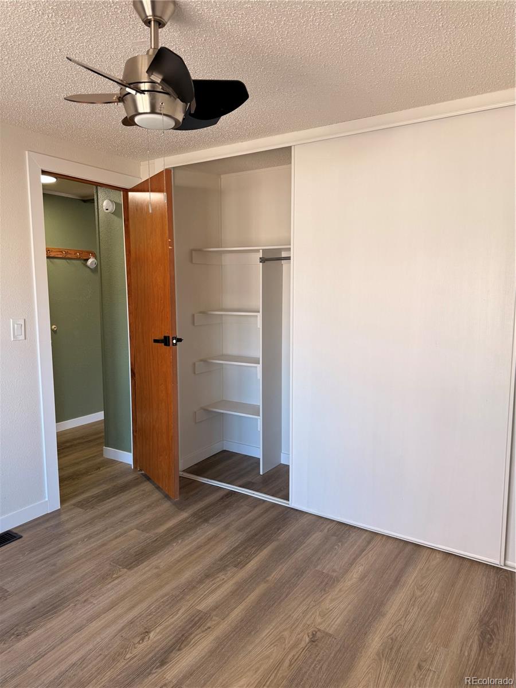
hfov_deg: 56.8
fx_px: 477
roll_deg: +0.7
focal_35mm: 24
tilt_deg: -5.6
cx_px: 258
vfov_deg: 71.6
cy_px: 344
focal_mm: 6.76
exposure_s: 1/120
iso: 100
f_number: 1.78
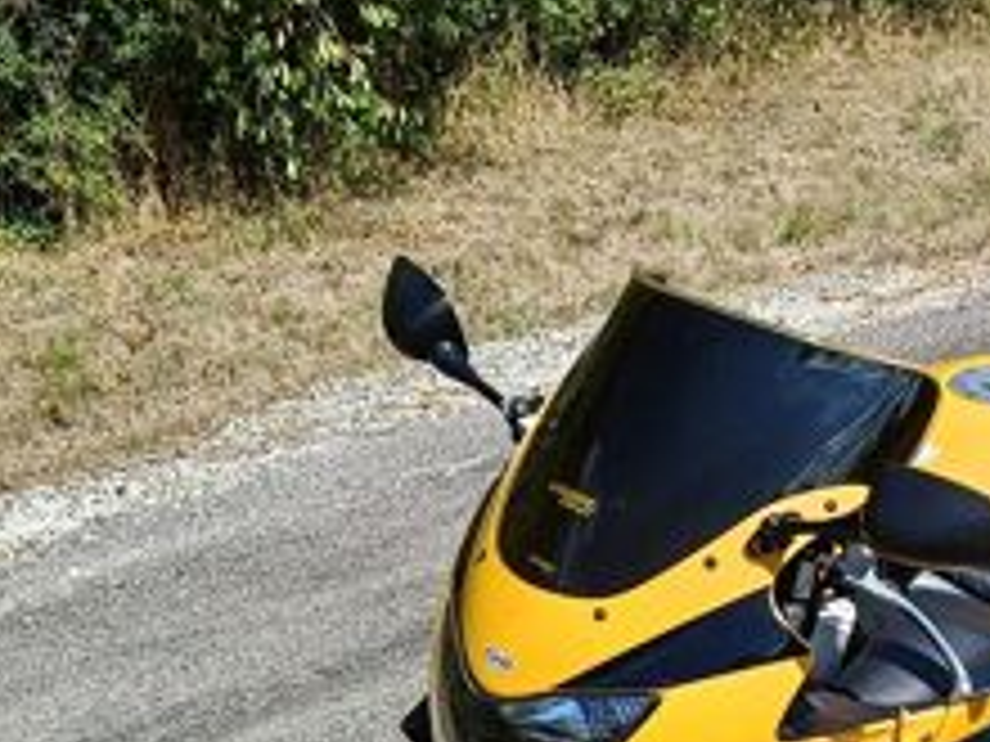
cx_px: 990
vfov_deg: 19.6
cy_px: 796
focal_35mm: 72
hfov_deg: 25.7
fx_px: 2059
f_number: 1.7
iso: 50
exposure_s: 1/490
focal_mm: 5.24
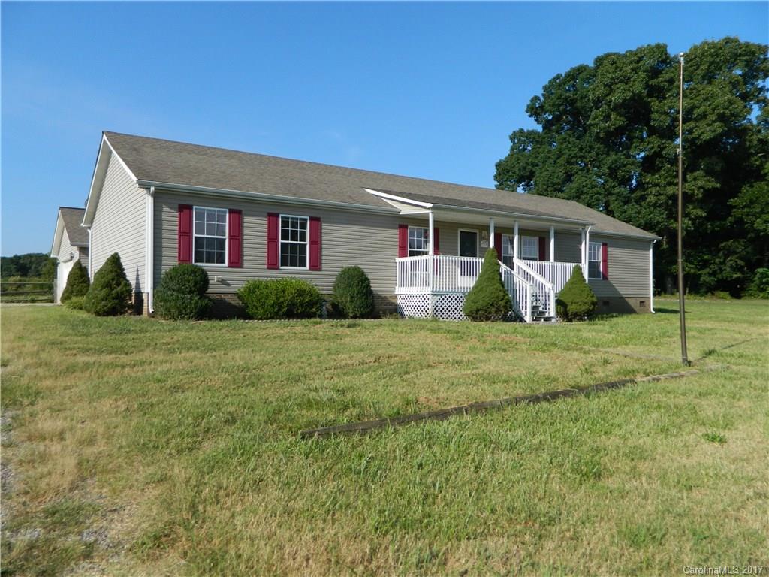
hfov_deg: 69.4
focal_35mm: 25
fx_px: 555
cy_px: 288
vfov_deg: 54.9
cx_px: 384
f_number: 8.7
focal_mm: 4.5
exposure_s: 1/200
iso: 110
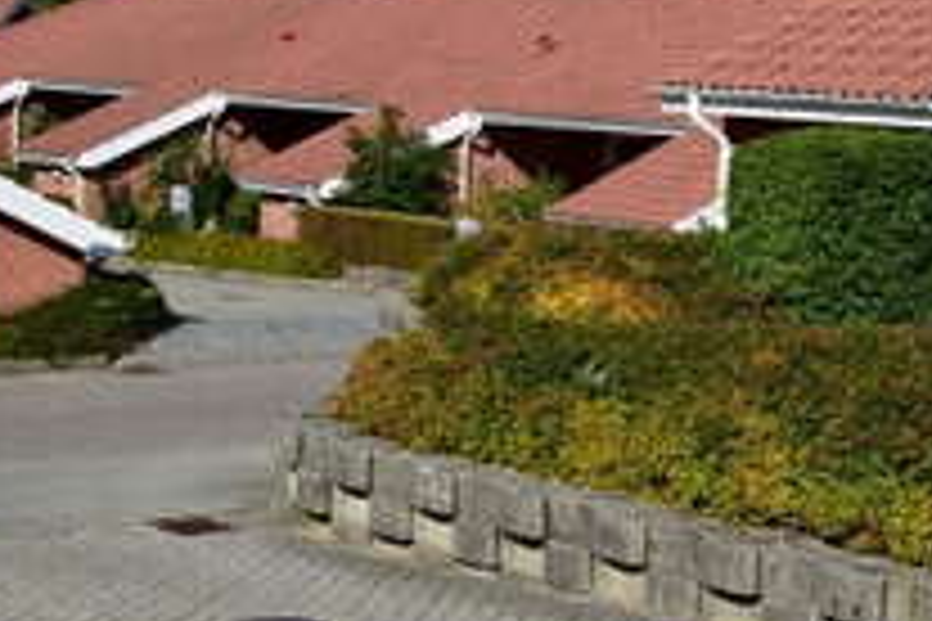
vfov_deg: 15.0
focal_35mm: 91
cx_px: 813
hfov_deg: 21.9
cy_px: 274
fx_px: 2356
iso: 320
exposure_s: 1/500
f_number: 11
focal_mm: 30
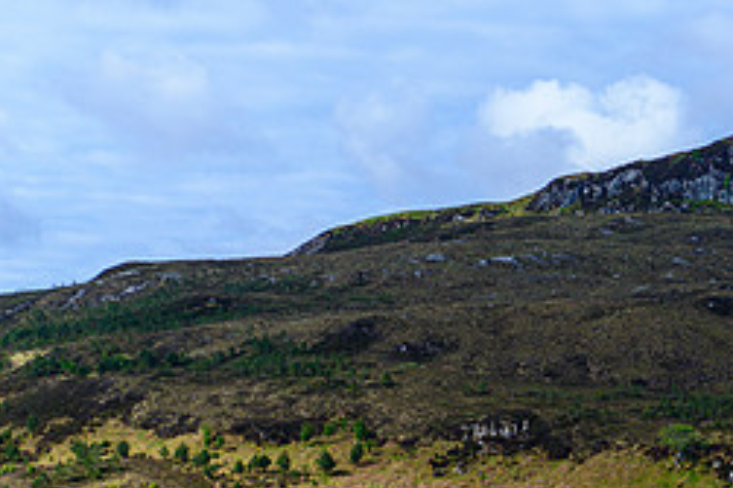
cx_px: 605
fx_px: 3296
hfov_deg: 12.6
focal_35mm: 162
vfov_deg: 8.4
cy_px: 481
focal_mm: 70
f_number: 4
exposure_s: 1/320
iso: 125
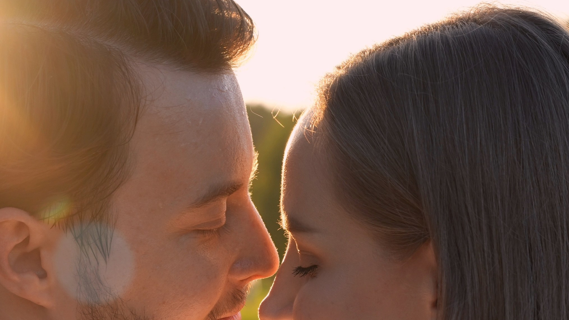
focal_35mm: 148
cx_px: 311
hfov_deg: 14.5
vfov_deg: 7.9
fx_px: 2233
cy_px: 571
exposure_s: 1/125
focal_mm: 70
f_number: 7.1
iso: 200
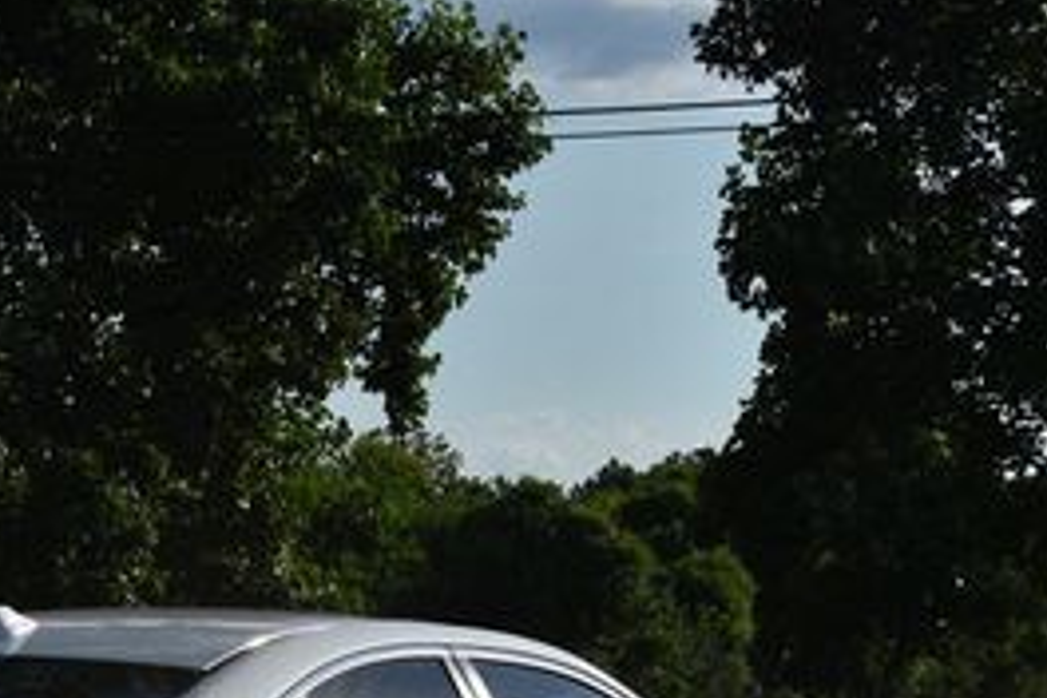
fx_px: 4449
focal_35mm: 153
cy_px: 815
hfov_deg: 13.3
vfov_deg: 8.9
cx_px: 127
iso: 100
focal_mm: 42
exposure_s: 1/400
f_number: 10
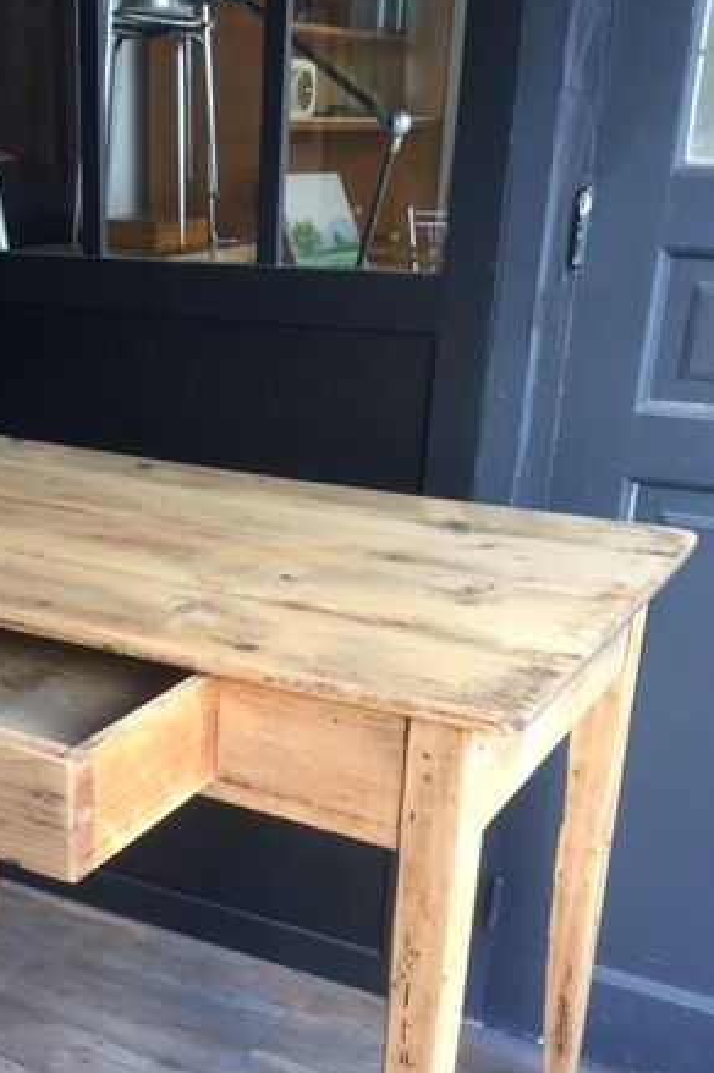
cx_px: 142
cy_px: 731
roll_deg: +0.8
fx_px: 1311
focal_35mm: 44
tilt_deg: -23.3
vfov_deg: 43.8
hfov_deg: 29.8
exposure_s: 1/33
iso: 100
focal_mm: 4.15
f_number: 2.2
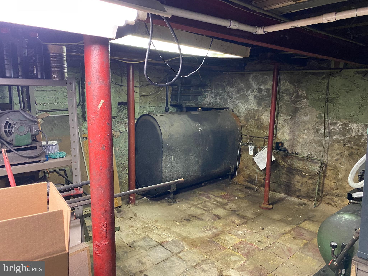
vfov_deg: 53.1
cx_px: 184
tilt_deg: -10.7
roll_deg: -0.5
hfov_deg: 67.3
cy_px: 138
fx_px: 276
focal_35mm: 26
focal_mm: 4.25
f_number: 1.8
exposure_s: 1/40
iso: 400
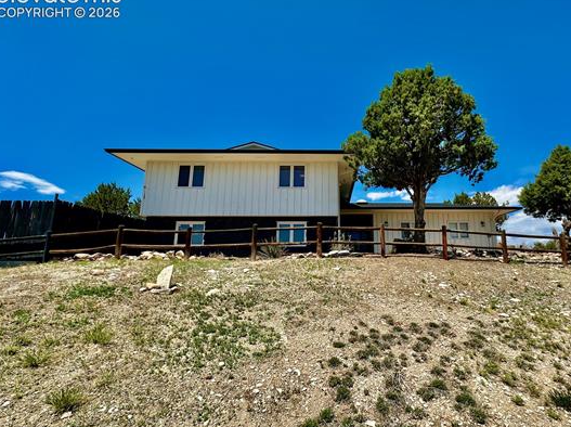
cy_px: 217
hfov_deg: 90.2
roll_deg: -0.3
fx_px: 280
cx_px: 336
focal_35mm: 17
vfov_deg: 74.6
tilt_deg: +9.7
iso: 40
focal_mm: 2.22
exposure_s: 1/2020
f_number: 2.2
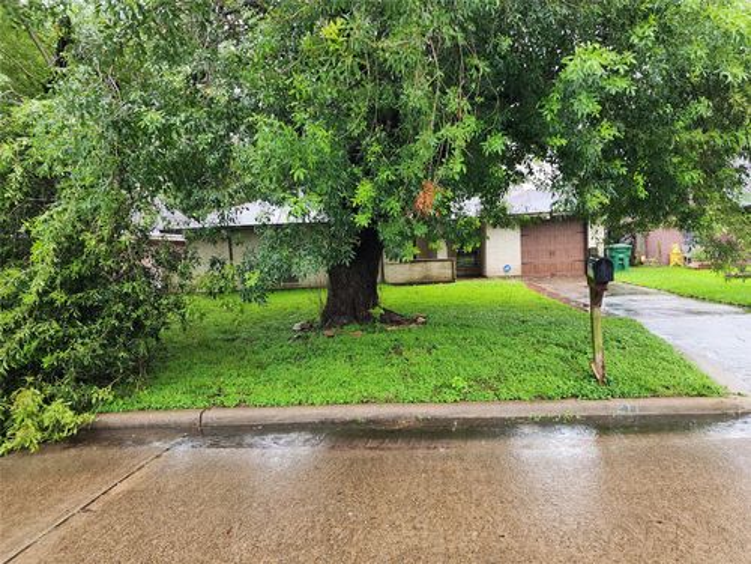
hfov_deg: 73.9
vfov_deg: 58.9
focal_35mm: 23
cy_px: 282
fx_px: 499
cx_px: 376
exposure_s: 1/60
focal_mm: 6.4
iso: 20
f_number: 1.8
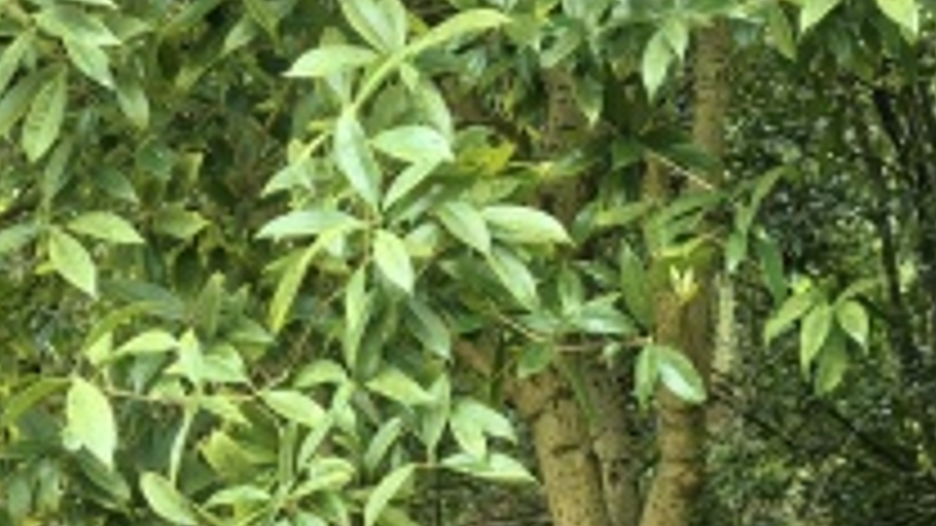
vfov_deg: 10.2
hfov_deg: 18.4
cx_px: 945
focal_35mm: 113
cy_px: 886
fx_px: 2805
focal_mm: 5.52
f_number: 1.9
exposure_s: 1/137
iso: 50
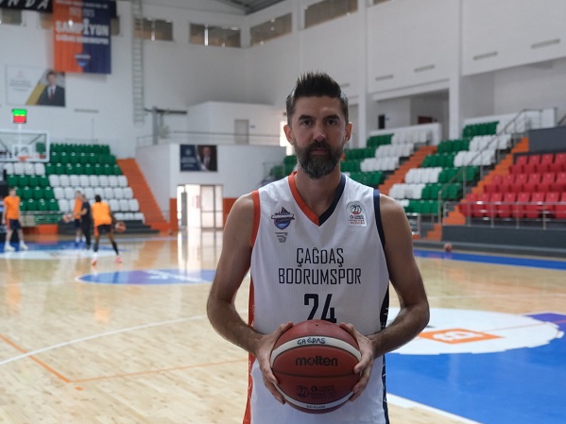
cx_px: 313
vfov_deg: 30.3
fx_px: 785
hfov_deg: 39.6
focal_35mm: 48
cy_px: 213
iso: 3200
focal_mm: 29.2
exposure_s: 1/500
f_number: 2.8
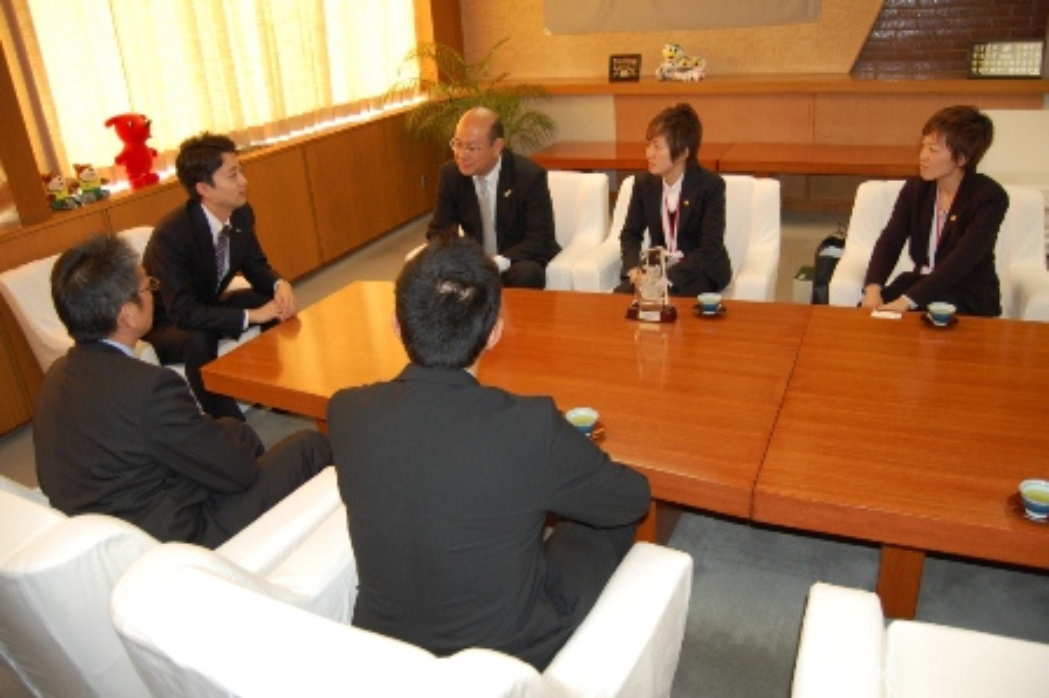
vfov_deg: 47.9
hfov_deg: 67.4
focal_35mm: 27
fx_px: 786
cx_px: 524
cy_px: 349
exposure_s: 1/60
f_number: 3.5
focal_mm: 18
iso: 400
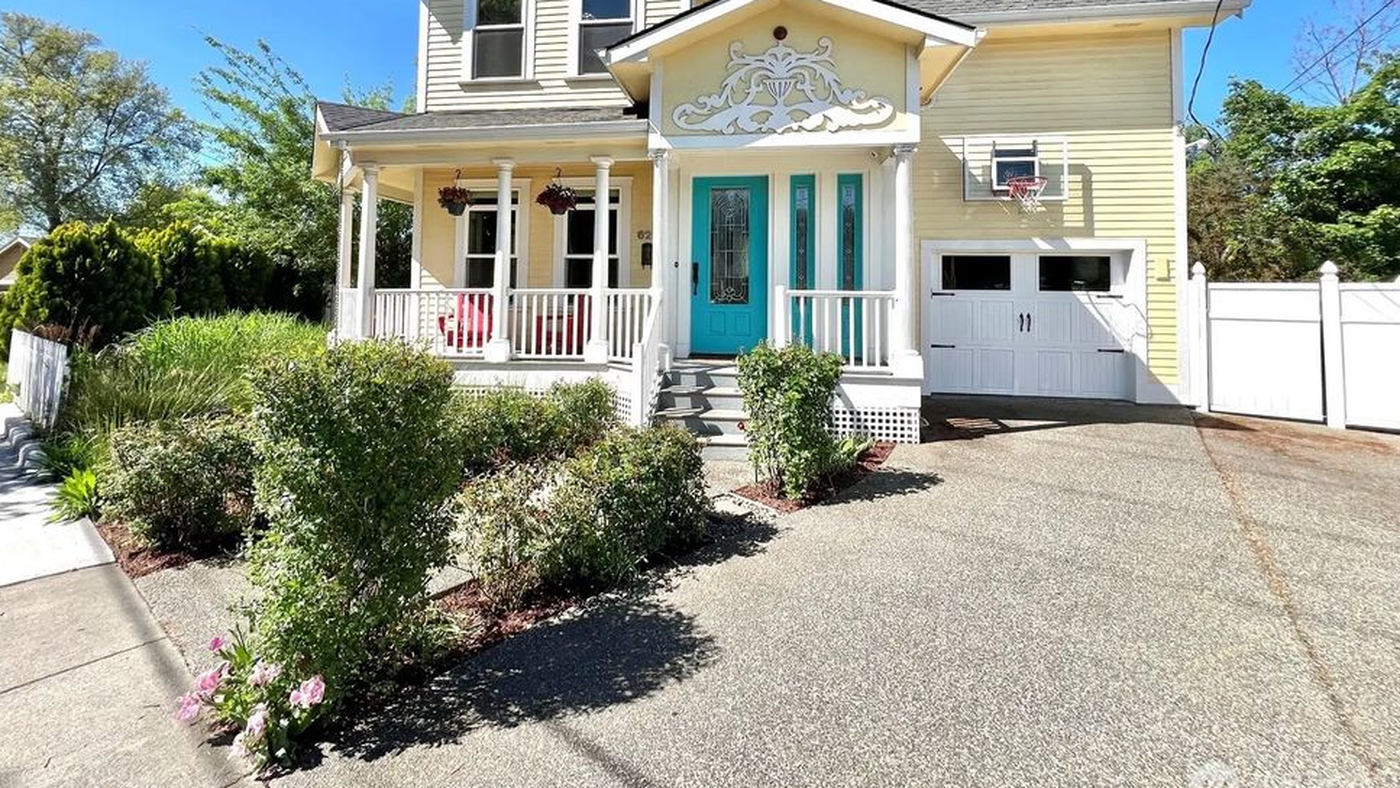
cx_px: 689
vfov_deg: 68.7
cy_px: 268
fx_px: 557
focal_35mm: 15
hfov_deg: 103.0
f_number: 1.8
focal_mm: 1.57
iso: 32
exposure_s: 1/1429
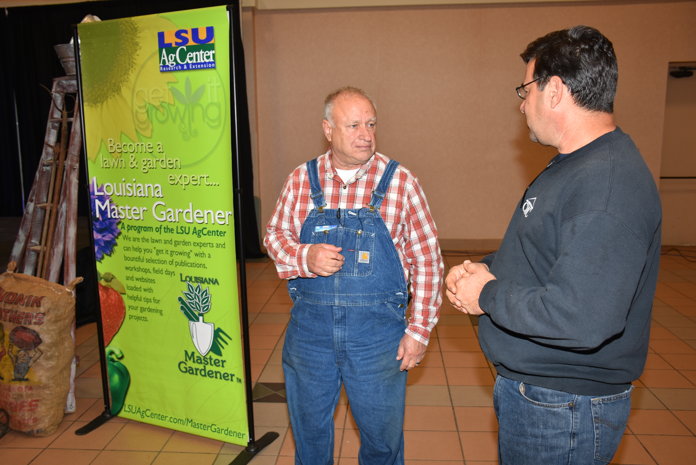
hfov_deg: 57.2
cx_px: 348
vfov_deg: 40.0
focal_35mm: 33
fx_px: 638
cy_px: 232
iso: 200
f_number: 5
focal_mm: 22
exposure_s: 1/60
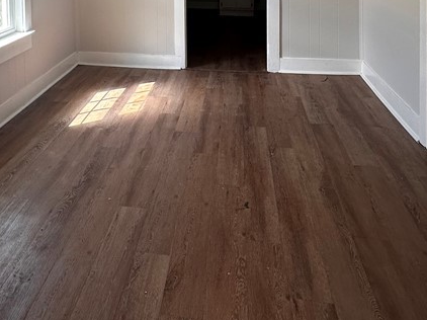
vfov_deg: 34.8
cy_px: -47
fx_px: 419
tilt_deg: -3.1
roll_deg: +0.8
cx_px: 161
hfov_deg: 53.4
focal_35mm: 34
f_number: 2.2
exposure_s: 1/99
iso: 50
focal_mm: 2.22
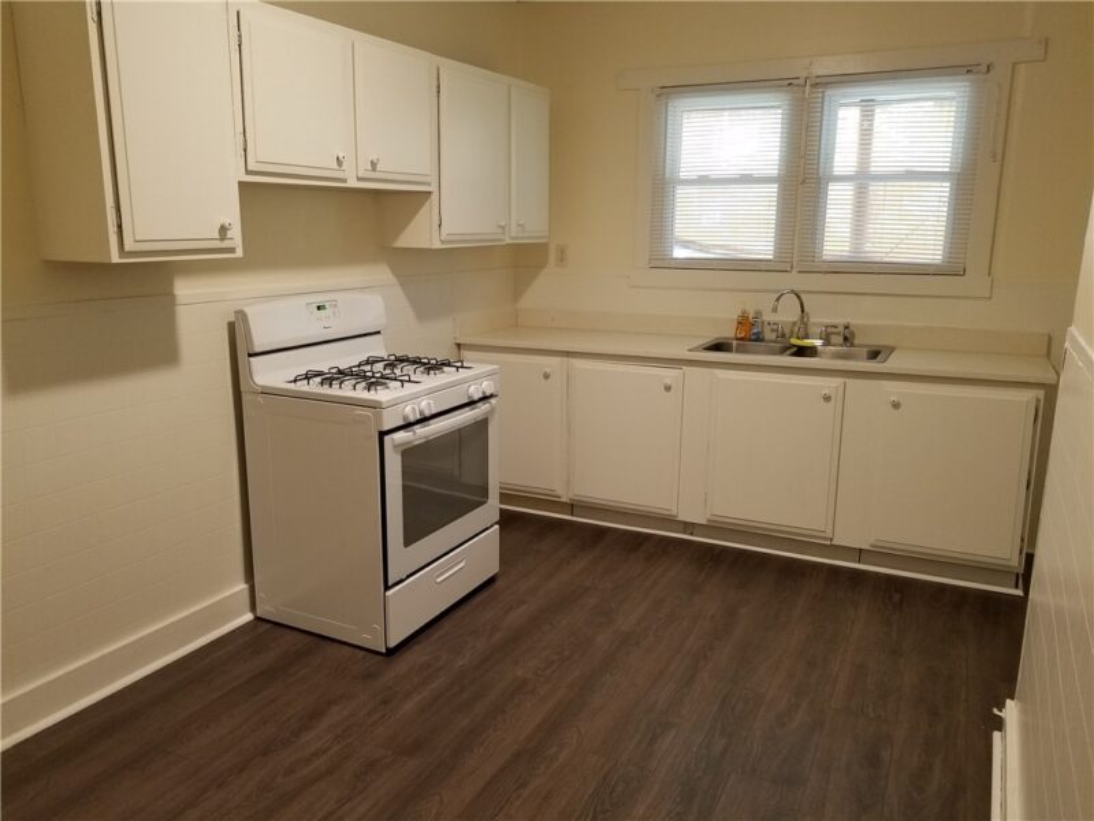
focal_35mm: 26
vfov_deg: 53.1
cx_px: 547
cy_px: 410
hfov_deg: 67.3
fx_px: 822
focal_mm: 4.2
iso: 160
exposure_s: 1/30
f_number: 1.7
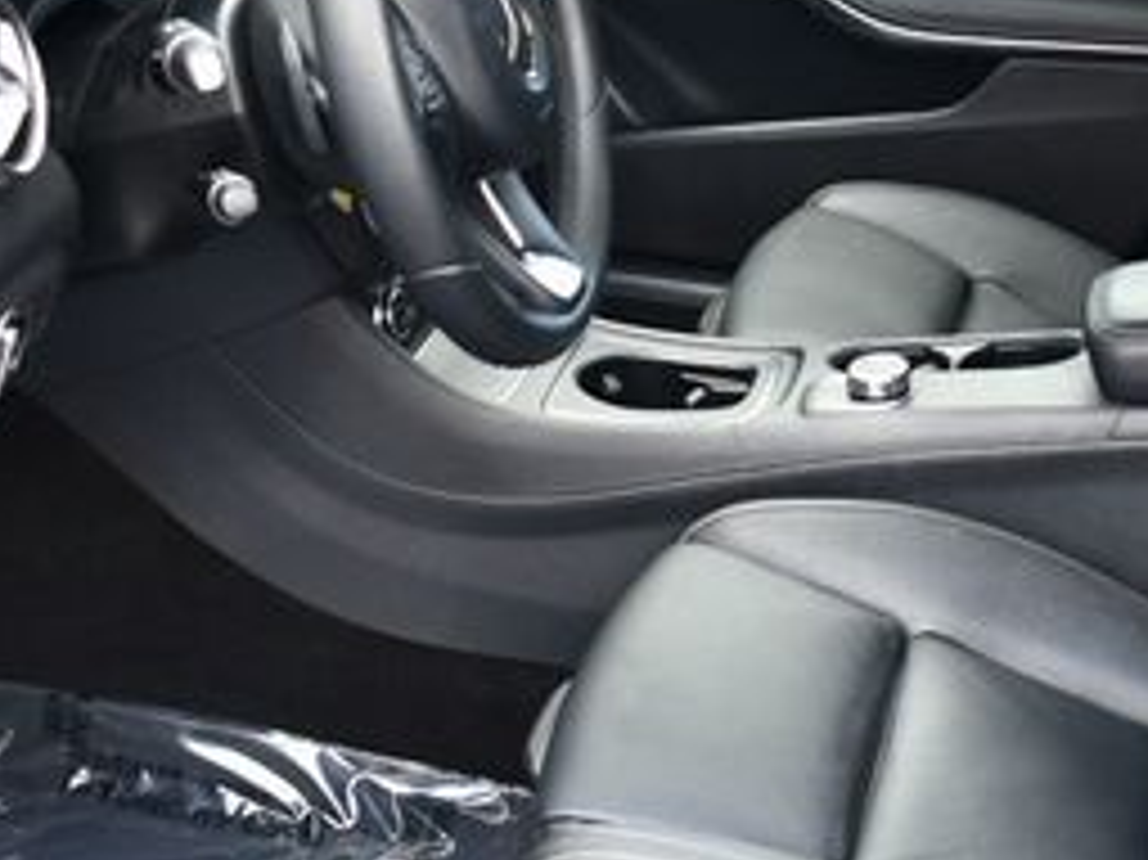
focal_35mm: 87
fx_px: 2884
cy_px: 392
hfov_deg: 22.5
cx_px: 698
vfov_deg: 17.0
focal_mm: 18
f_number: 3.5
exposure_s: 1/250
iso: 500
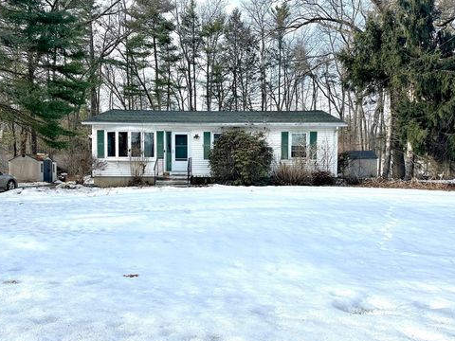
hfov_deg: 69.4
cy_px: 177
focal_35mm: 25
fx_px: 329
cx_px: 224
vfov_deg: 54.9
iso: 80
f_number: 1.78
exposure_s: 1/3058
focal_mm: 6.86
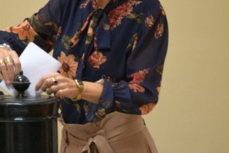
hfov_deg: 6.5
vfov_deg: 4.3
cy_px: 27
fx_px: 2016
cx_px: 125
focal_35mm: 317
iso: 800
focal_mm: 90
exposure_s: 1/60
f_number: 5.6
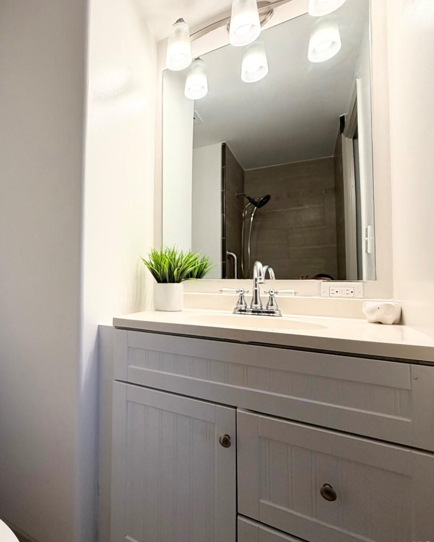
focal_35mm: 19
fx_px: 305
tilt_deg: +2.5
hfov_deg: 66.2
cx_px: 106
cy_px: 268
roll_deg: -1.3
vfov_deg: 83.3
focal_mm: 2.22
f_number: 2.2
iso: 160
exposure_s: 1/120
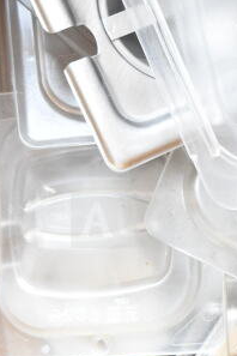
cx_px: 205
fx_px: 1550
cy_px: 152
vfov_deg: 13.1
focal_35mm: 157
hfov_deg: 8.7
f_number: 4.5
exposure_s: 1/60
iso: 1600
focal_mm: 34
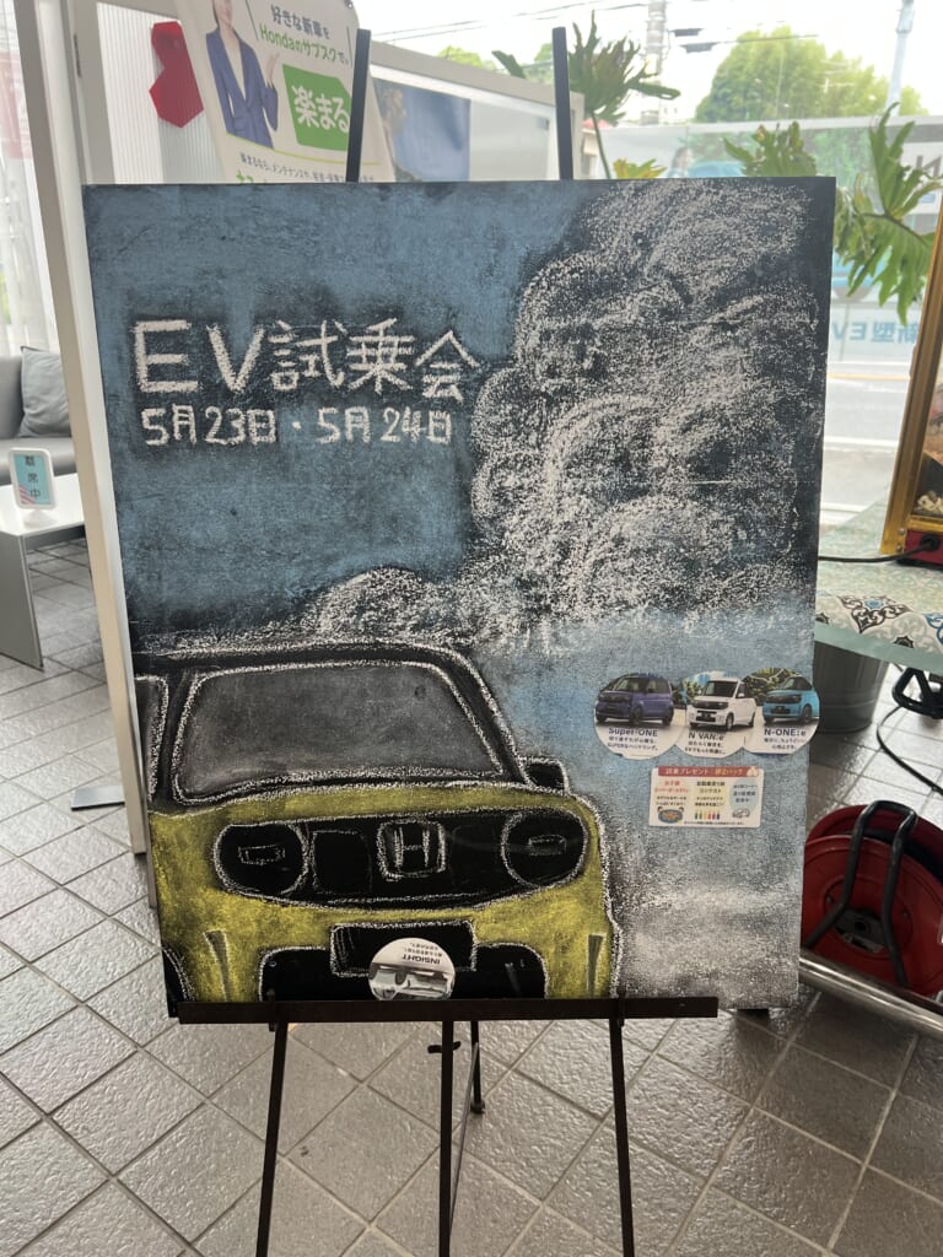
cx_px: 472
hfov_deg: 53.1
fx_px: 944
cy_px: 628
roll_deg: -1.1
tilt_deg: -21.3
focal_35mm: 26
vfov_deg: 67.3
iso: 125
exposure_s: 1/120
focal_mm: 5.7
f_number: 1.5
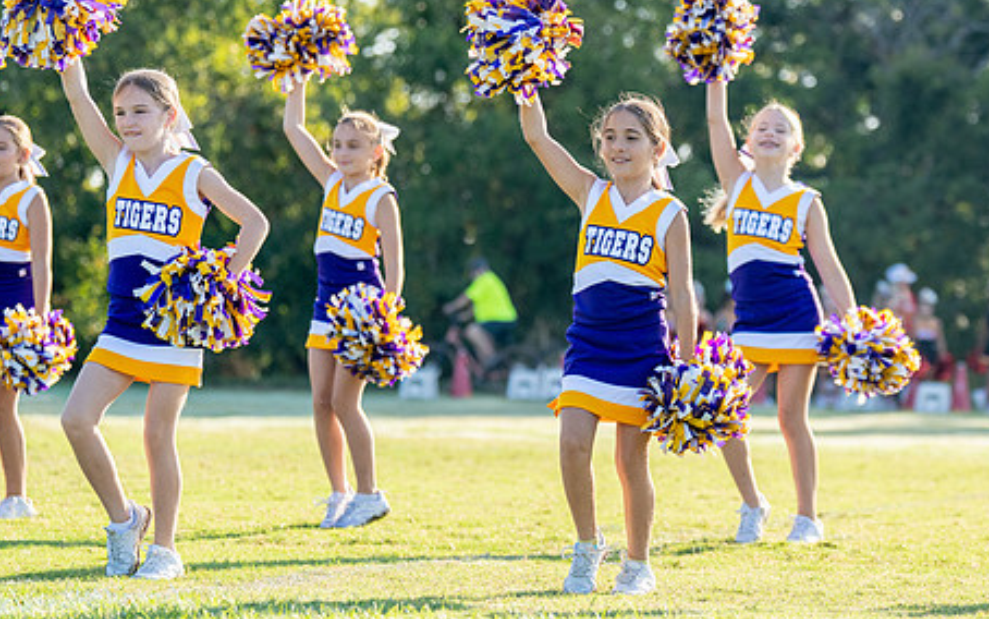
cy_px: 259
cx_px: 652
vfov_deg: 7.7
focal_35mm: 170
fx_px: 4583
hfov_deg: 12.3
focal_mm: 97
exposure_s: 1/2000
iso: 400
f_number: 2.8
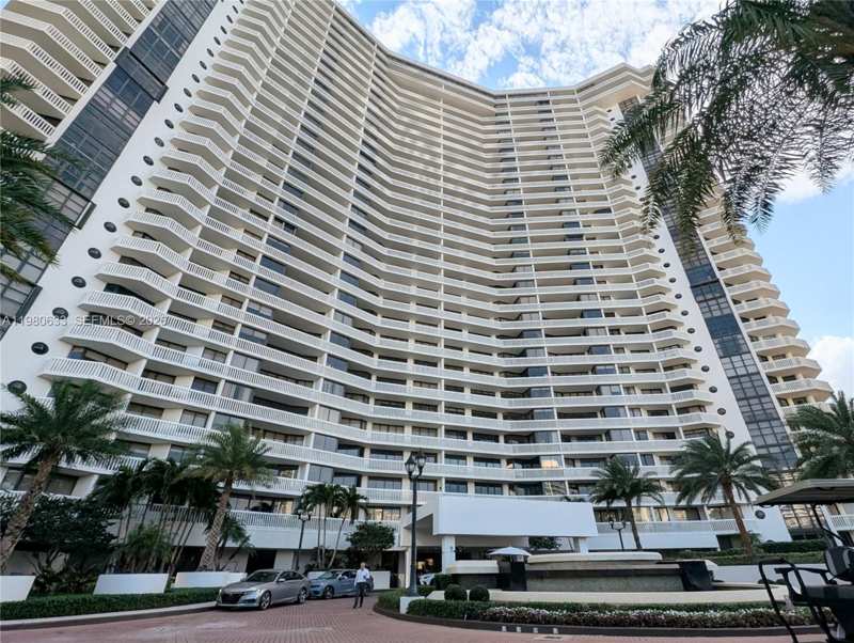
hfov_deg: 106.1
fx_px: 321
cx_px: 427
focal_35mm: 13
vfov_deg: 90.0
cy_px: 322
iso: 47
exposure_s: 1/1466
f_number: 2.2
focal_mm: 1.95
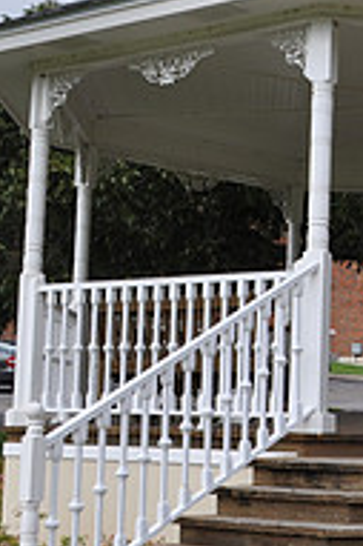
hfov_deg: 13.7
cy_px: 239
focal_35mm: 91
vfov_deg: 22.4
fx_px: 1379
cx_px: 620
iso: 200
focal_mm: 20
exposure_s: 1/100
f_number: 10
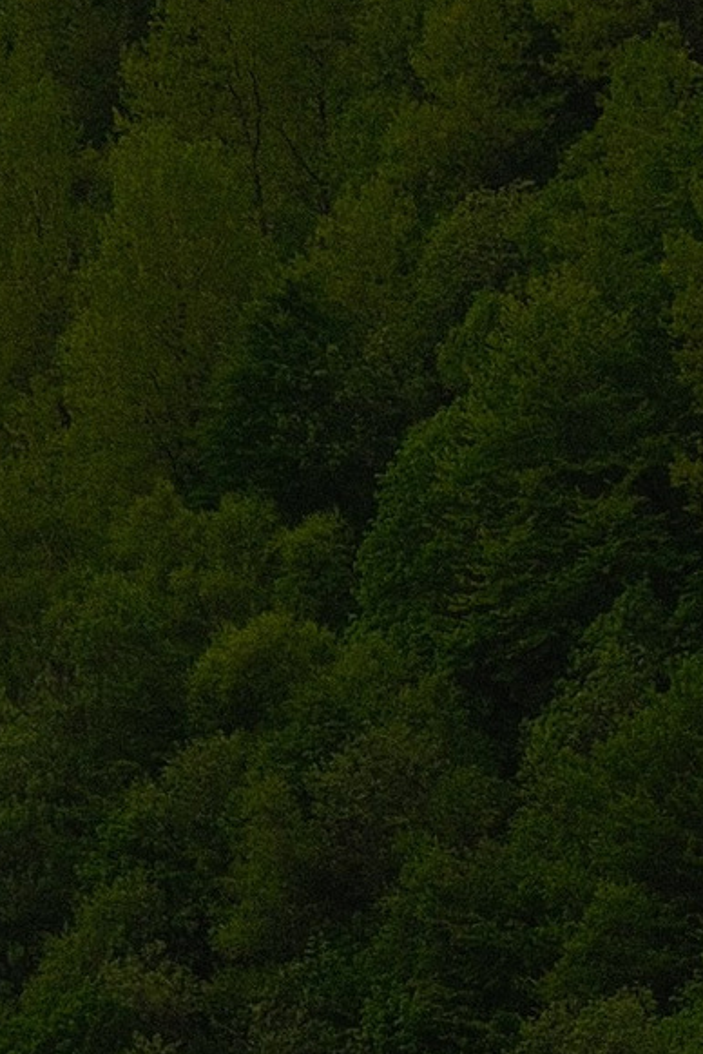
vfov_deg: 3.7
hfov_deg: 2.5
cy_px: 1335
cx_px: 2002
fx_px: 16226
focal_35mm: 554
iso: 500
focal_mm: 56
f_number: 3.2
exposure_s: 1/125
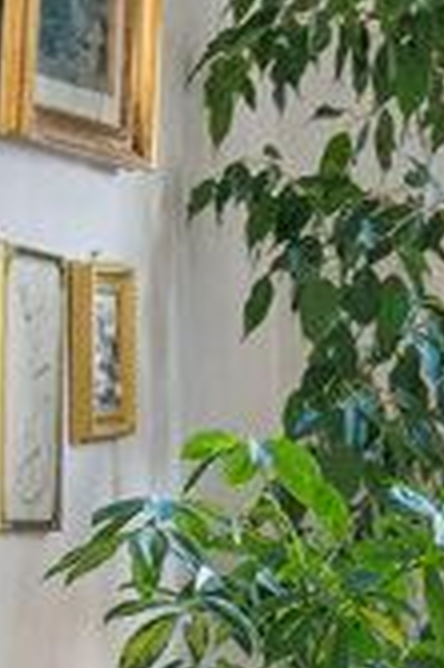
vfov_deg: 9.8
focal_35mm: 211
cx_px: 1132
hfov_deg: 6.2
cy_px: 454
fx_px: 3911
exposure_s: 1/30
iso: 160
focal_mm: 44
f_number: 7.1
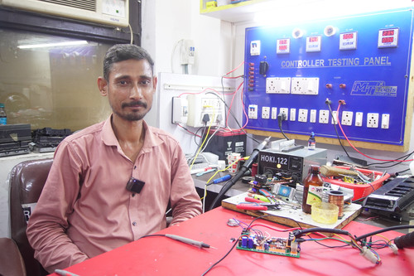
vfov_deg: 43.6
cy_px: 138
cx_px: 207
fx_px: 345
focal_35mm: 30
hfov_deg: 61.9
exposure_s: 1/50
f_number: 4
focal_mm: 20
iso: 800
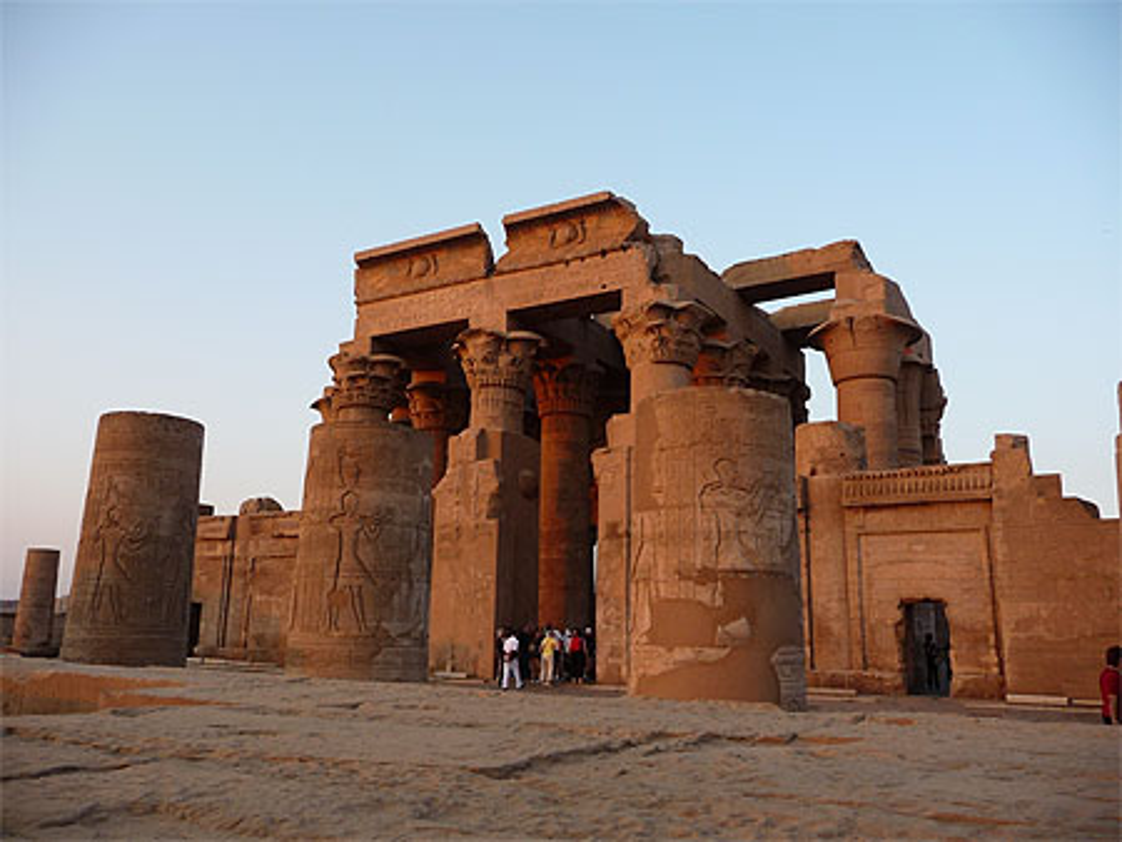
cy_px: 421
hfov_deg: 63.4
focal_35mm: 28
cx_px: 561
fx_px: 908
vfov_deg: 49.8
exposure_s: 1/125
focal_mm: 4.7
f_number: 3.3
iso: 100
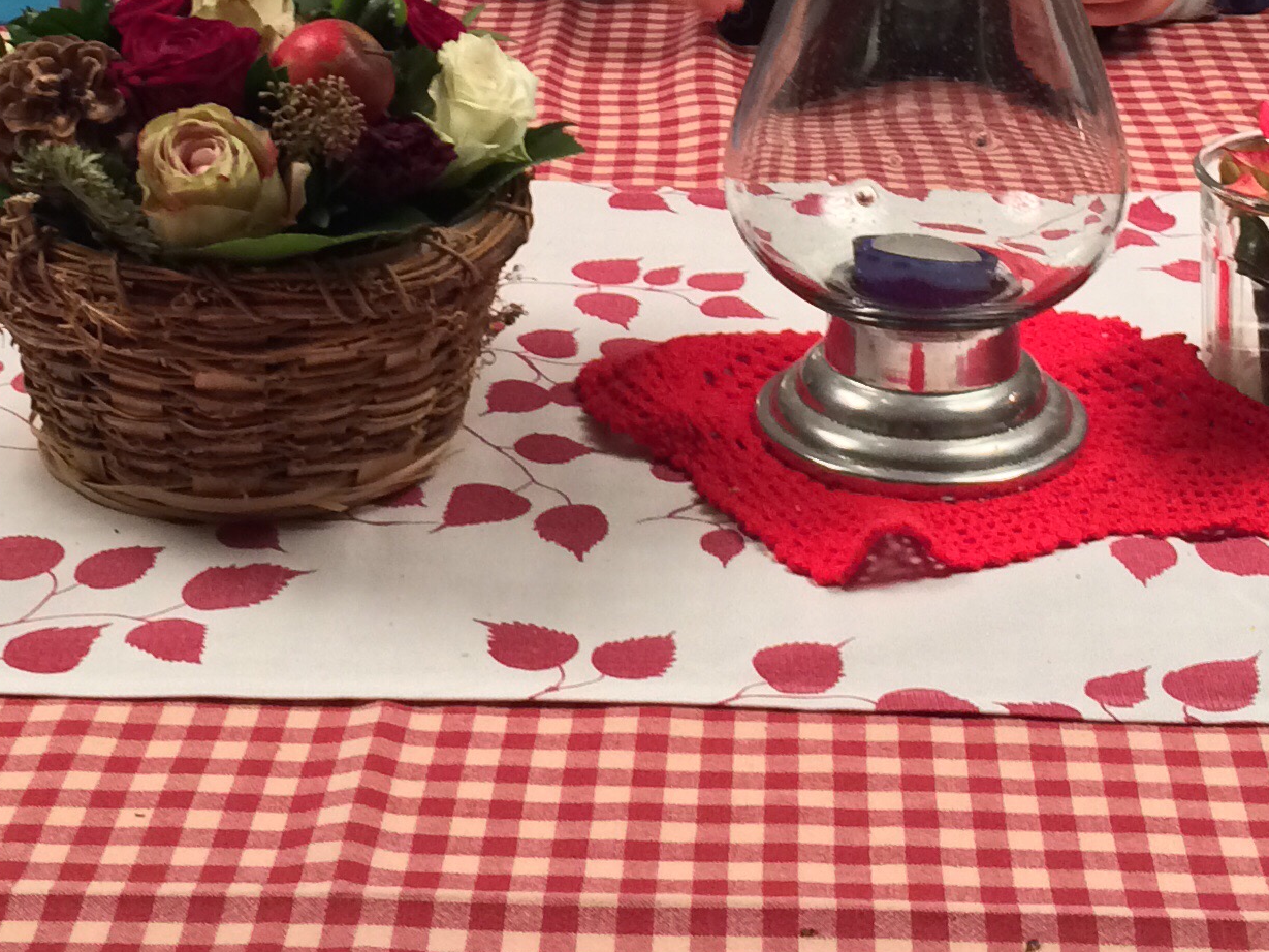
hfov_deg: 25.3
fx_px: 2823
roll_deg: -0.6
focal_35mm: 77
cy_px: -201
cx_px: 662
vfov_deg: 18.1
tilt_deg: -13.1
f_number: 2.2
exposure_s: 1/33
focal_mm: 4.15
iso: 160
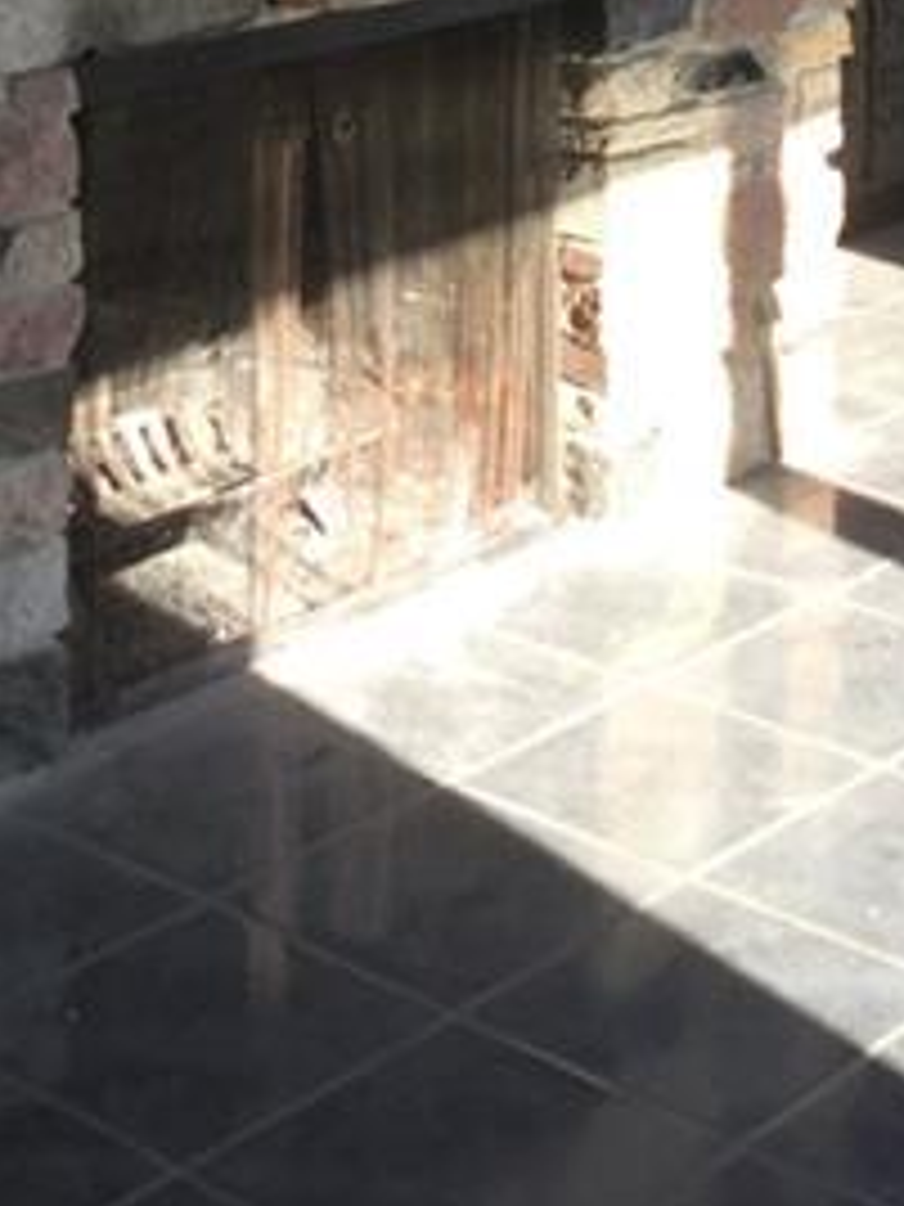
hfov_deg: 16.5
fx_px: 3099
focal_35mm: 89
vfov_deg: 20.4
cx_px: 711
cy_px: -292
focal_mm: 3.3
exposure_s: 1/133
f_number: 2.4
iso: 25
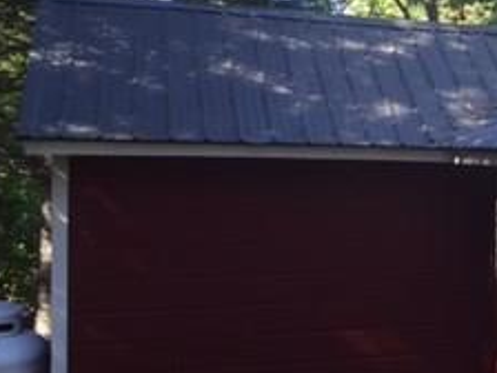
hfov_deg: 20.9
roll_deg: -2.1
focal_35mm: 83
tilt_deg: -3.6
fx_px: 1192
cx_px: 683
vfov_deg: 17.8
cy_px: 195
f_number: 2.2
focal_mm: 4.15
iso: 32
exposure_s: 1/120
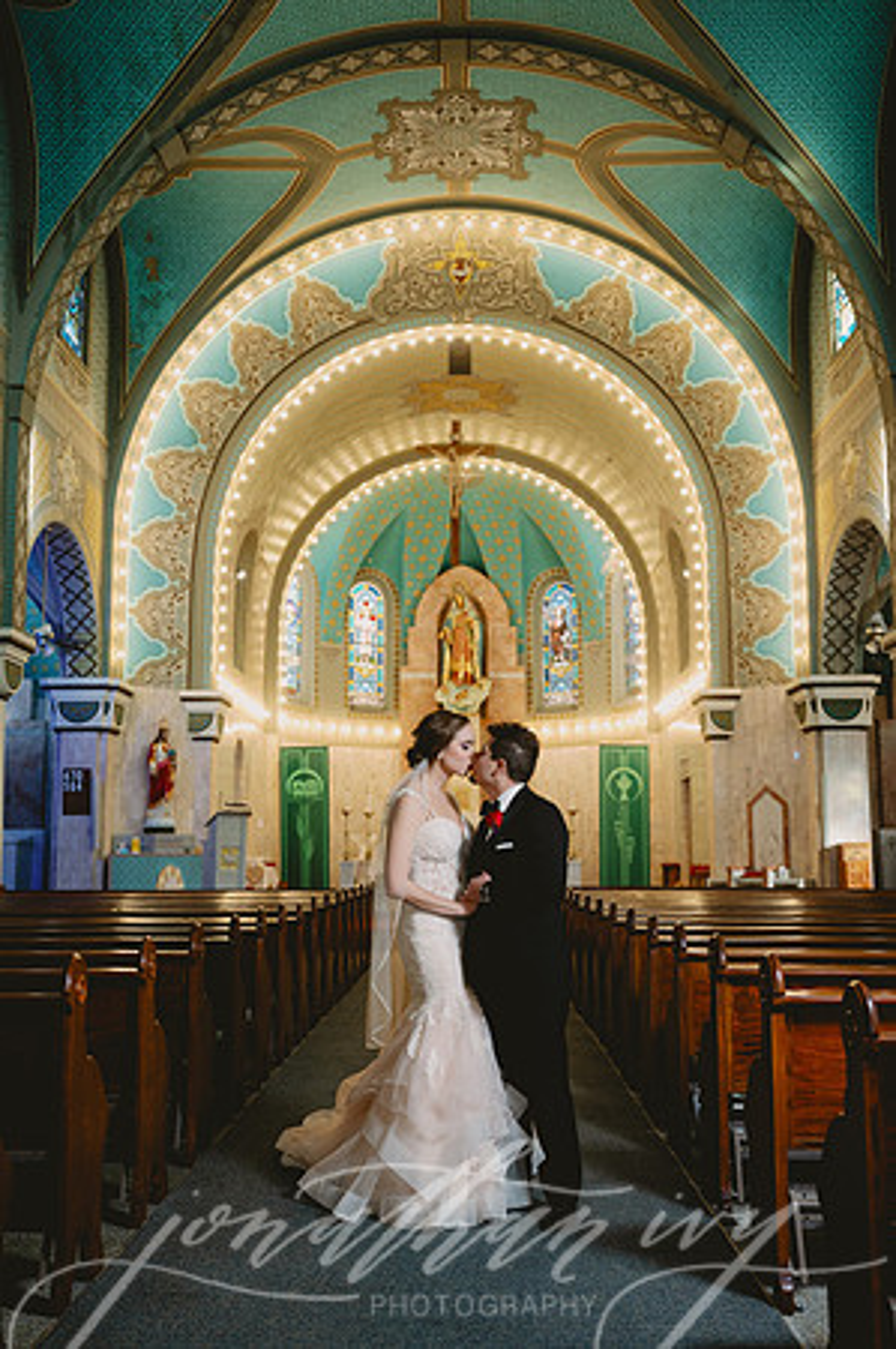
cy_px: 674
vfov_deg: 54.5
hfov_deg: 37.8
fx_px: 1310
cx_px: 448
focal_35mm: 35
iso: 1000
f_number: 4
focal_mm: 35
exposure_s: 1/125
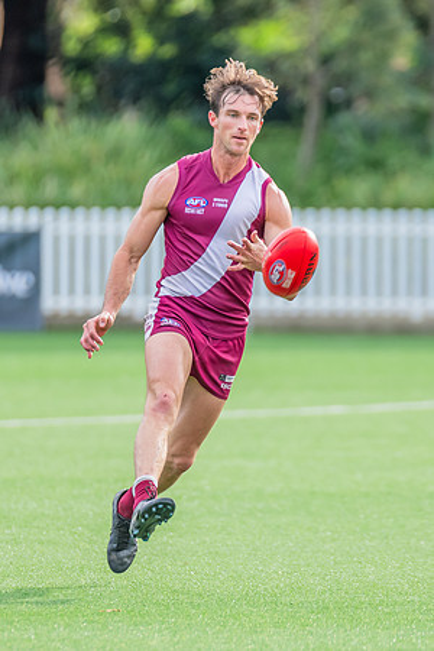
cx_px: 234
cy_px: 423
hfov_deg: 1.8
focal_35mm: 774
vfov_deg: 2.7
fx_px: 14001
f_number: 4.5
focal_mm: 360
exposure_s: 1/1250
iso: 800
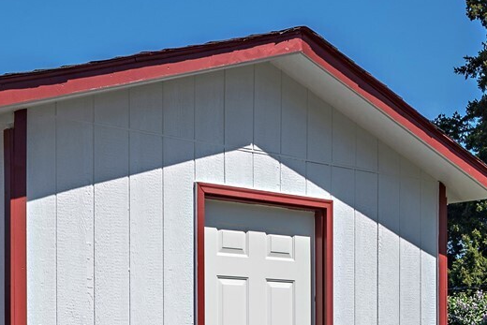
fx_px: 1015
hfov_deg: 26.9
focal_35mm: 75
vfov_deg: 17.6
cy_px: 359
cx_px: 289
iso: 200
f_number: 16
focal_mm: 23
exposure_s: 1/160
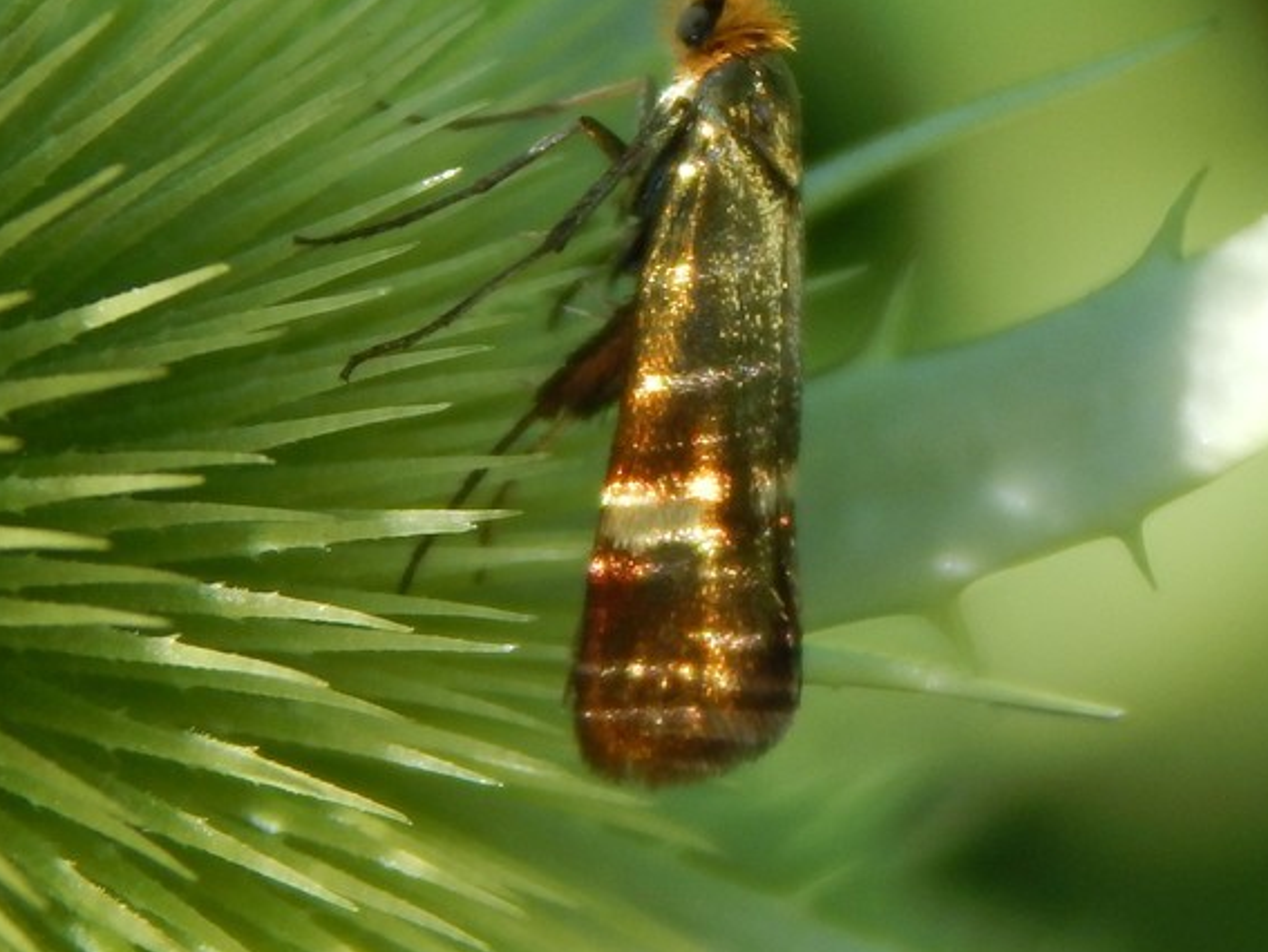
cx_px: 872
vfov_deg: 4.8
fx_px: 11399
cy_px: 313
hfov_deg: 6.4
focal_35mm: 311
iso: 125
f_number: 5.4
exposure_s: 1/250
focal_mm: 37.1
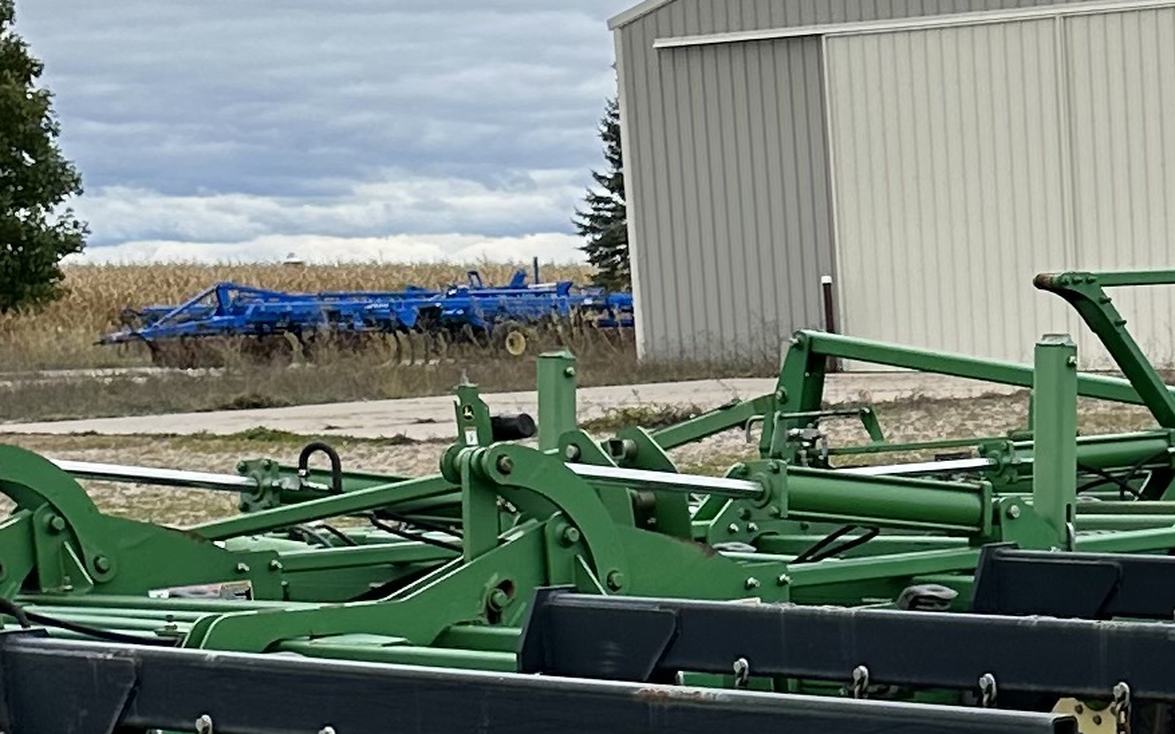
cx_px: 1342
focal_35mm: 117
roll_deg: +1.3
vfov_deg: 10.9
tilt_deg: -11.6
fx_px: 3746
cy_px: 1015
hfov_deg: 17.2
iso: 80
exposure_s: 1/1453
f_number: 1.78
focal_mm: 6.86
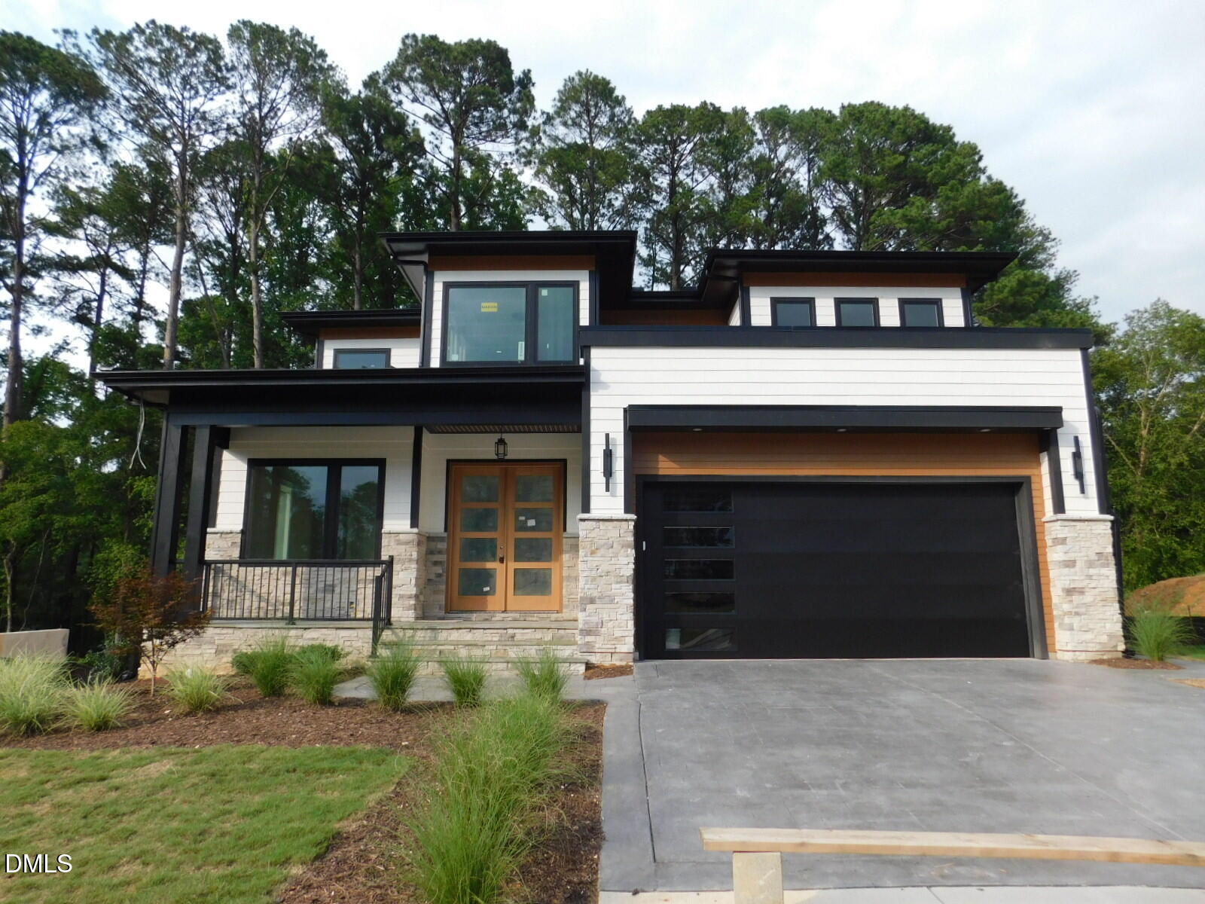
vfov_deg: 58.9
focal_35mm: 23
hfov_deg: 73.9
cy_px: 452
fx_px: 801
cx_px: 602
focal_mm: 4
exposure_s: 1/640
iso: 125
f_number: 3
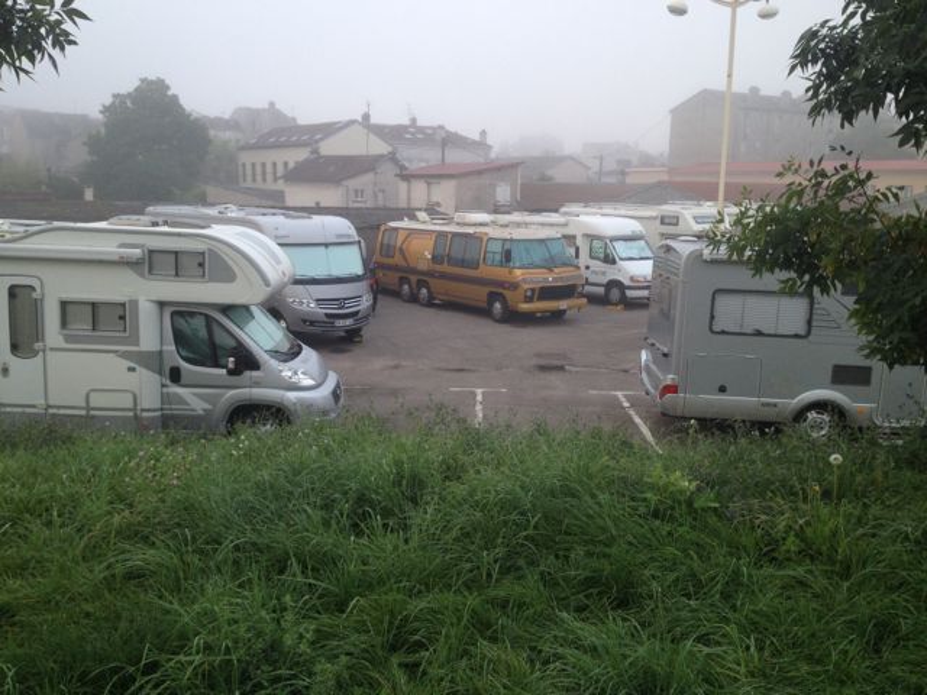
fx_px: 937
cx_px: 464
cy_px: 348
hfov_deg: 52.6
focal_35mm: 35
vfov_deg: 40.7
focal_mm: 4.28
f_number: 2.4
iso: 64
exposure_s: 1/120
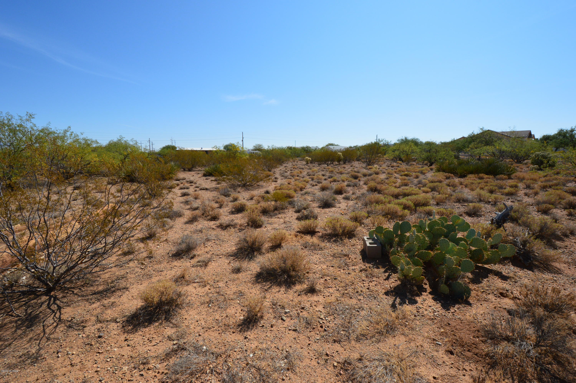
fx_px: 240
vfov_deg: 77.2
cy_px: 192
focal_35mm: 15
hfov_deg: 100.4
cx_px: 288
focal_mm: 10
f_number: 11
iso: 400
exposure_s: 1/500
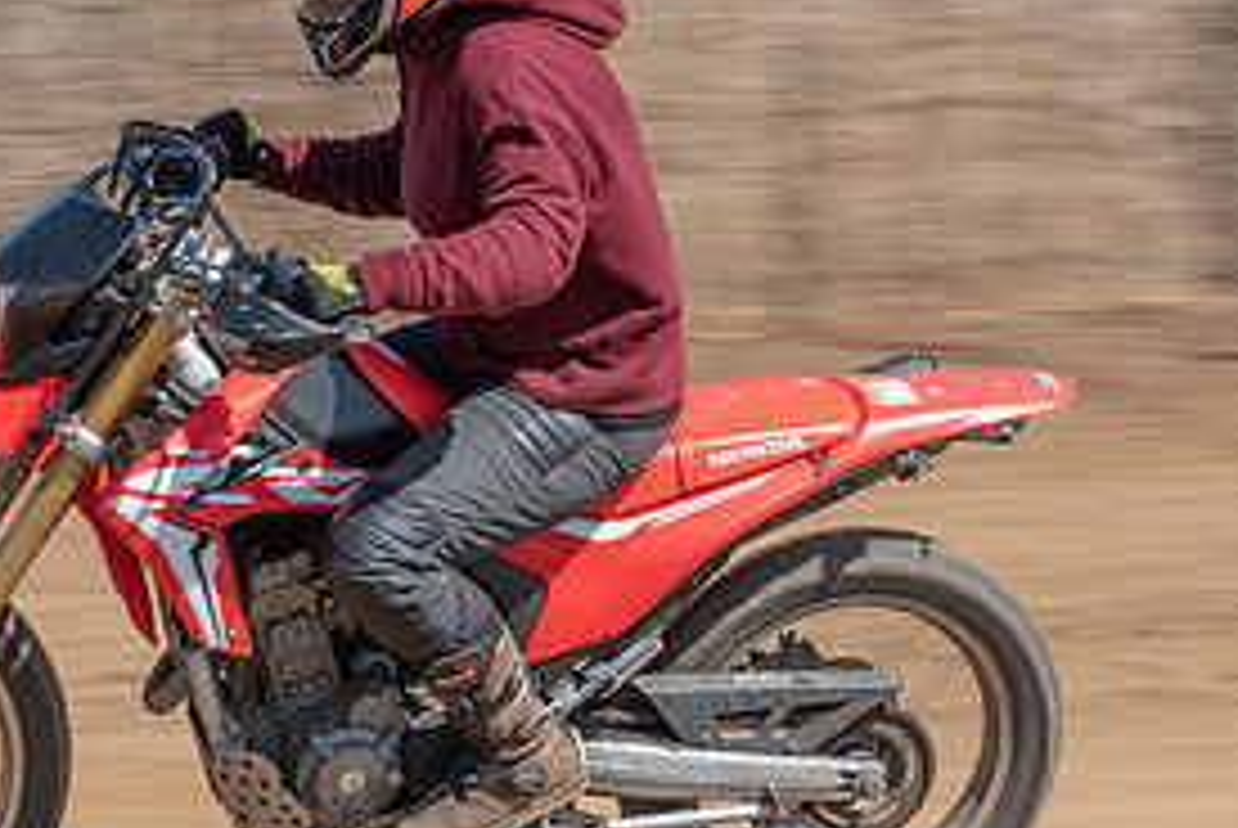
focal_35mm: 157
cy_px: 457
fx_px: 5405
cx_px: 342
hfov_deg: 13.0
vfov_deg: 8.8
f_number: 8
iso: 100
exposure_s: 1/160
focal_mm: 70
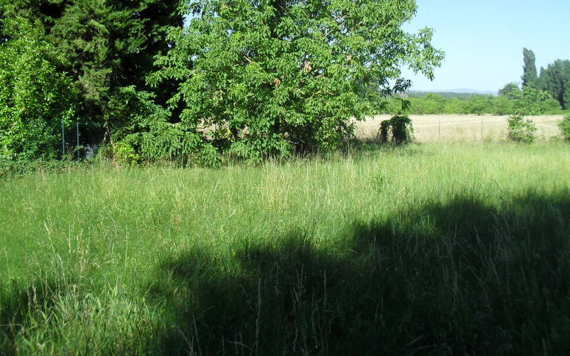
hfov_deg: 51.5
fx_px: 590
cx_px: 289
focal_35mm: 38
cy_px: 169
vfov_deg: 33.6
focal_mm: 6.3
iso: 100
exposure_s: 1/125
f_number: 8.4
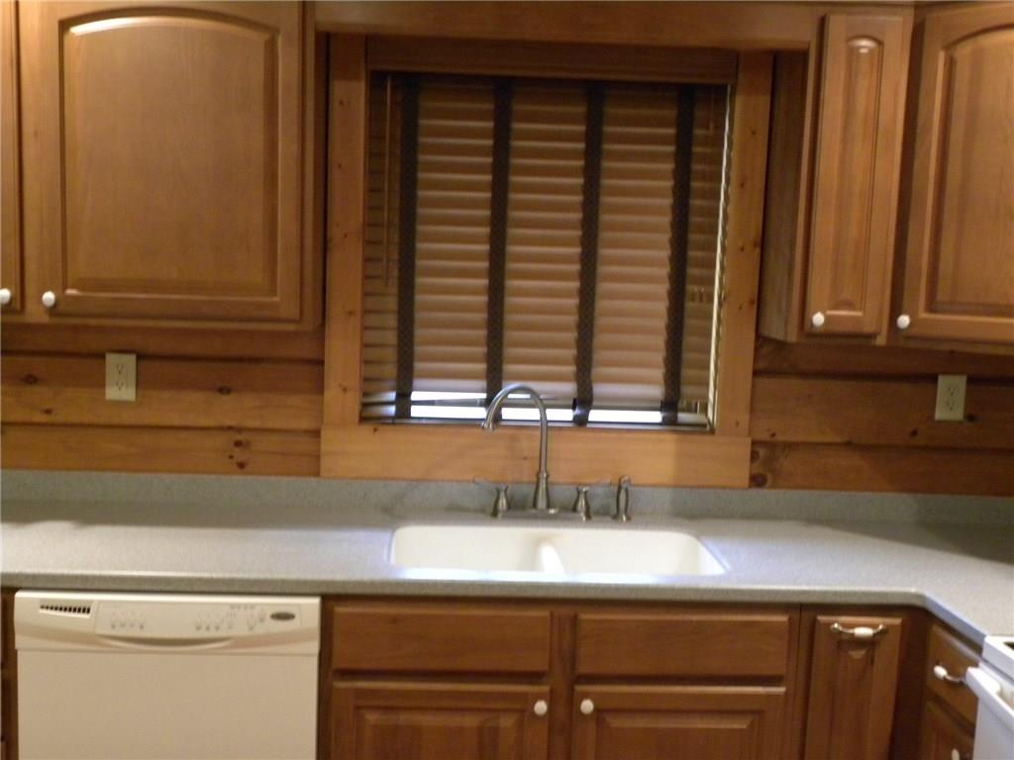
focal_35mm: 37
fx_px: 1084
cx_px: 507
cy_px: 380
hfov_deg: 50.1
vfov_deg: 38.7
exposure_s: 1/21.7
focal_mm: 6.6
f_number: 3.2
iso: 400
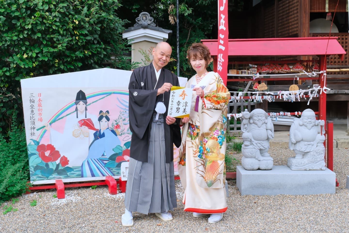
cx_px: 174
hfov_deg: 41.9
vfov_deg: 28.6
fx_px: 456
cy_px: 116
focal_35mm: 47
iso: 800
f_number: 8
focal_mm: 31
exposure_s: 1/250
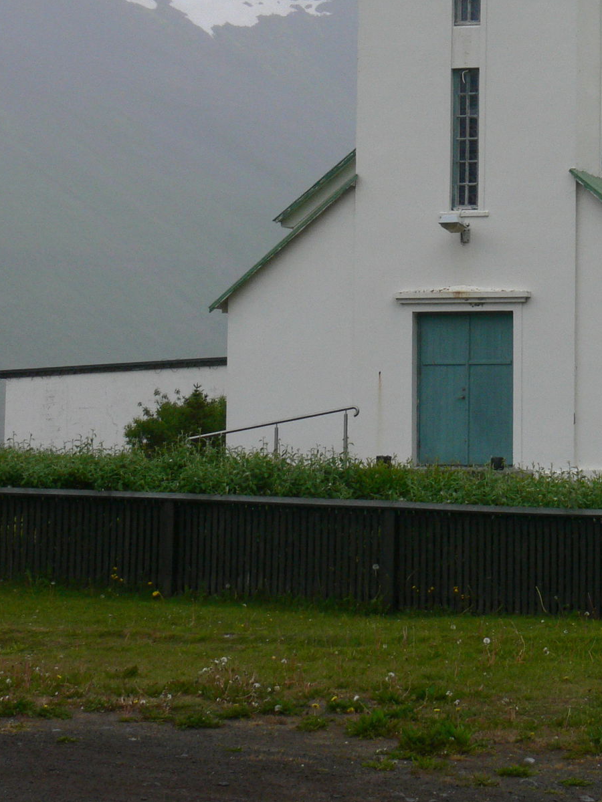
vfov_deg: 11.2
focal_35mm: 175
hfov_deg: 8.4
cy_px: 51
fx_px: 4058
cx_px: 571
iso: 80
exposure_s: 1/320
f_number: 5.6
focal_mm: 17.2
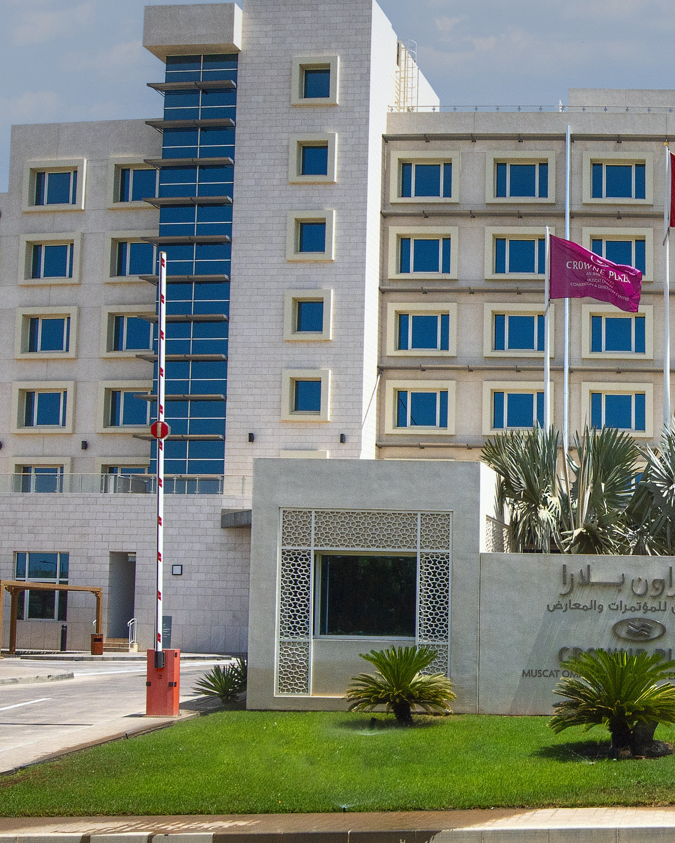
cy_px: 456
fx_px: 999
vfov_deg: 45.7
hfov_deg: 34.0
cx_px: 676
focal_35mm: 40
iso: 100
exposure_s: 1/500
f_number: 8
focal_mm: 14
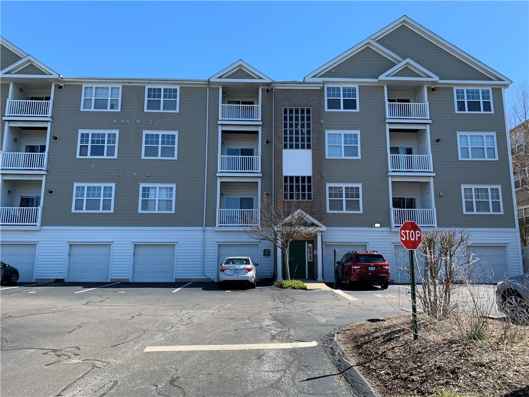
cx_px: 264
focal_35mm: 26
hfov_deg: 67.3
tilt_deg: +8.2
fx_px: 397
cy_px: 198
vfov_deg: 53.1
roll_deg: -0.4
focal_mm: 4.25
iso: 25
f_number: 1.8
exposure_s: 1/835
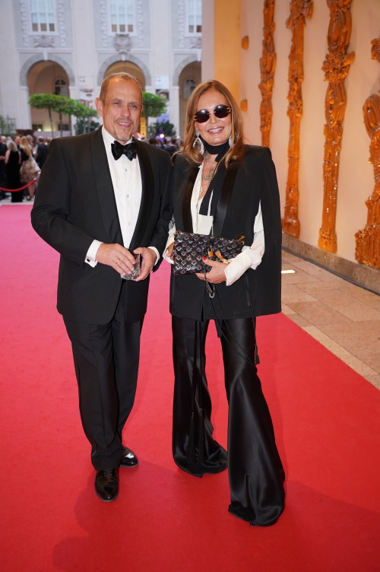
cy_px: 286
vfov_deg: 55.8
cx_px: 190
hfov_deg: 38.8
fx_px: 539
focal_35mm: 34
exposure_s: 1/80
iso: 1250
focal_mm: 34
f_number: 4
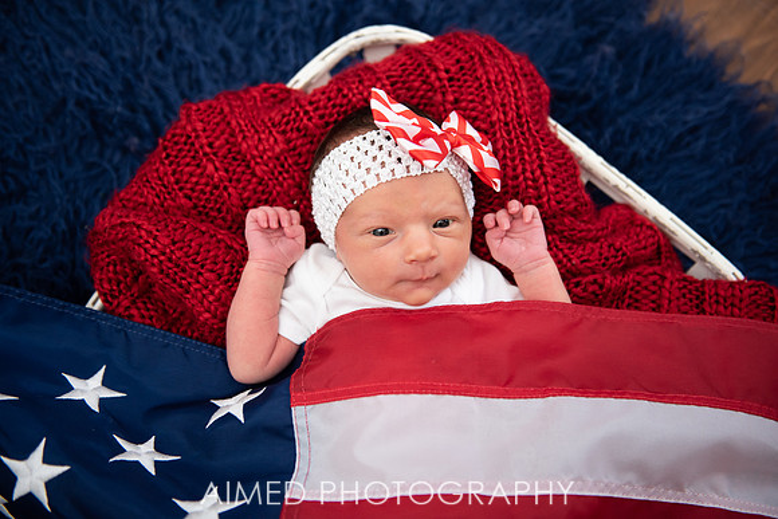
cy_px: 260
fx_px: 973
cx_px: 389
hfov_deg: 43.6
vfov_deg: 29.9
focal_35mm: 45
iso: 500
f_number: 2.8
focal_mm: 45
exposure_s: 1/250
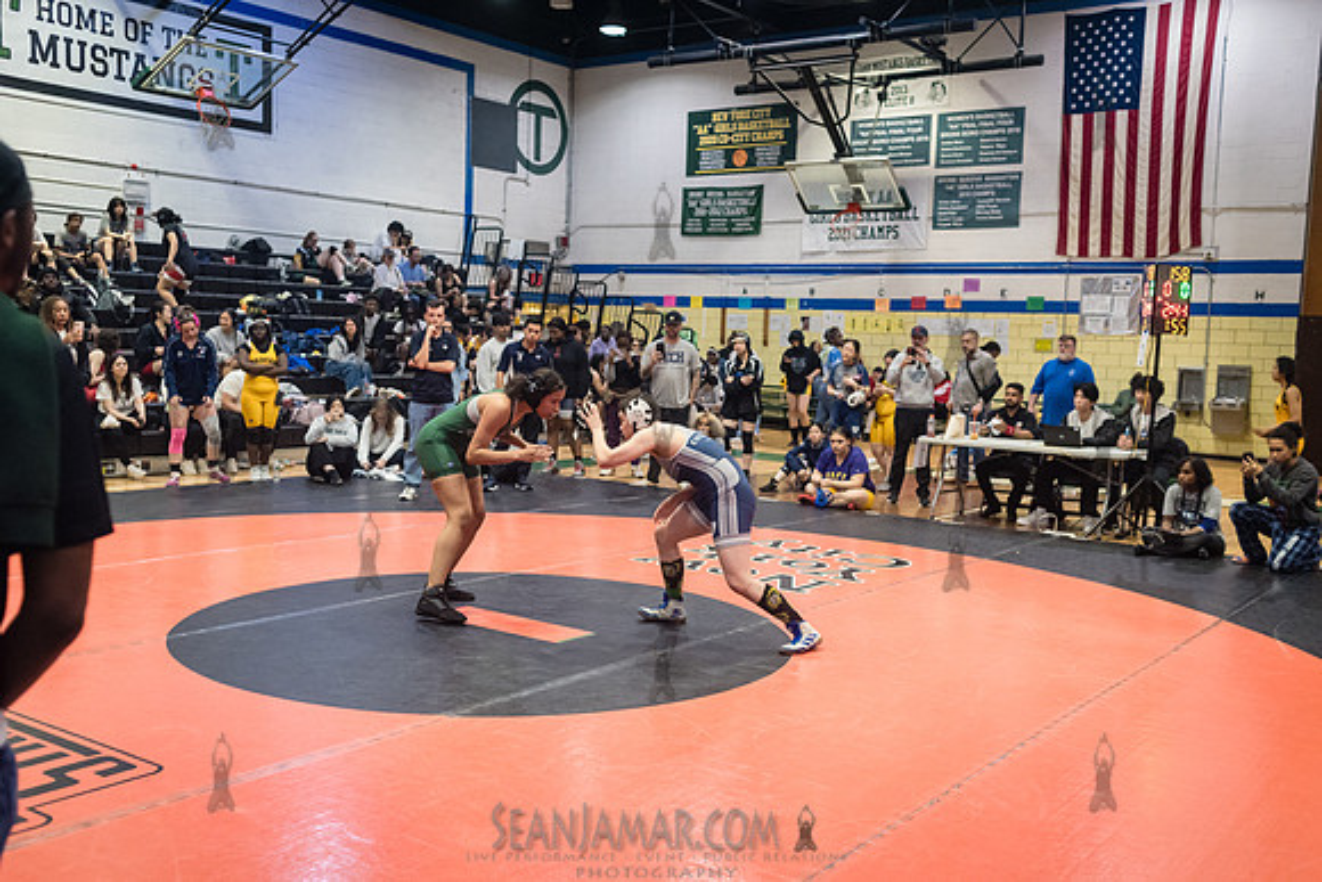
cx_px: 661
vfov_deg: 37.9
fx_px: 1286
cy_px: 441
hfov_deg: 54.4
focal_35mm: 35
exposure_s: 1/400
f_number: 3.2
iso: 5000
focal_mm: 35
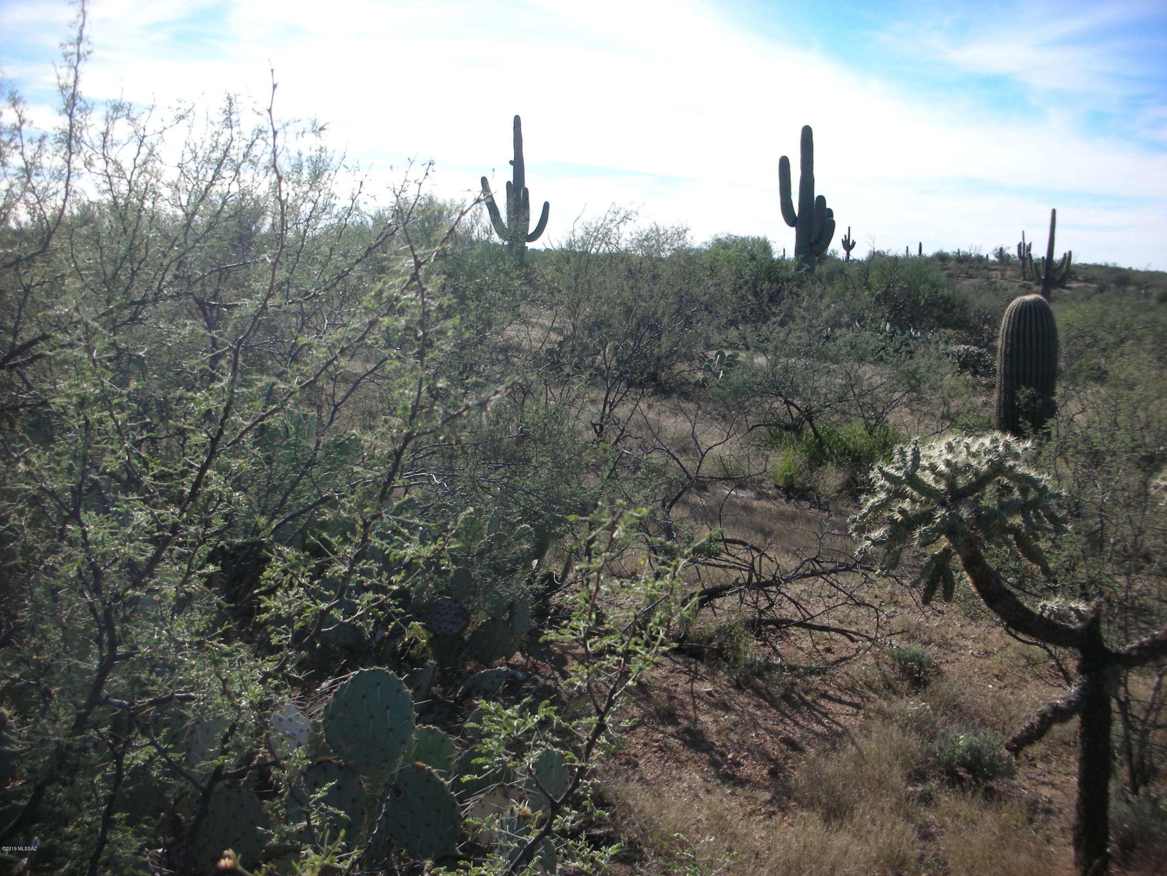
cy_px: 438
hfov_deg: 52.6
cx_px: 584
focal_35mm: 35
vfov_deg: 40.7
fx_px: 1180
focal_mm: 5.8
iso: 50
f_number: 8.5
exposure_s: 1/79.8
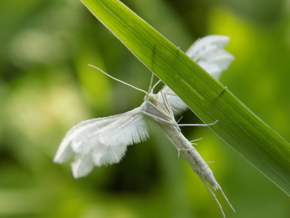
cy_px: 109
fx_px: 897
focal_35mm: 107
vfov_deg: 13.8
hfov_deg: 18.4
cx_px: 145
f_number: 4.7
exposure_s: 1/160
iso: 80
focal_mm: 19.1
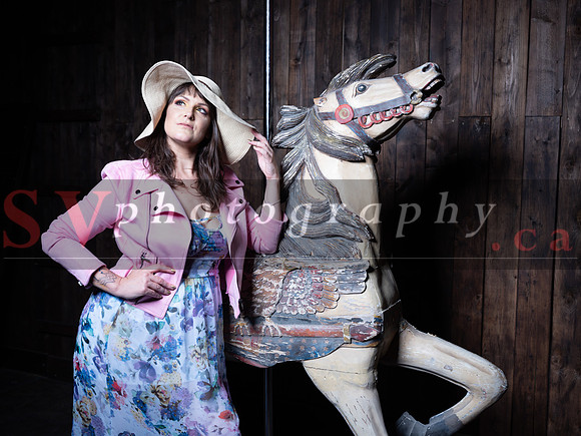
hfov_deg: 50.1
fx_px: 621
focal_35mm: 37
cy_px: 218
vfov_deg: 38.7
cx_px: 290
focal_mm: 47.3
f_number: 4
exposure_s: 1/60
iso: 100
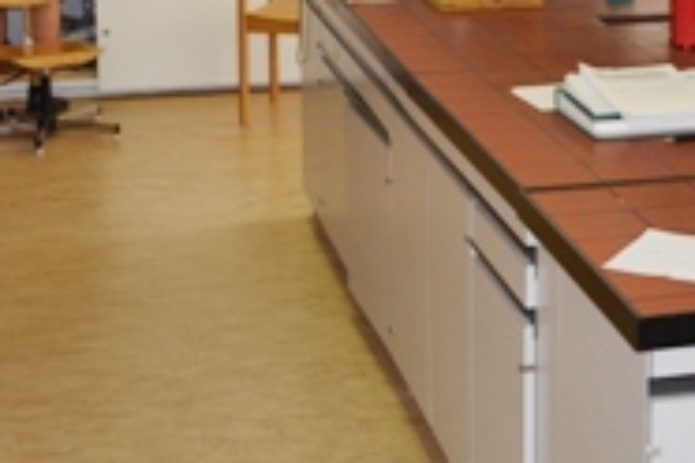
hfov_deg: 21.5
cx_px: 594
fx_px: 1795
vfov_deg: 14.4
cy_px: -17
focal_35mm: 93
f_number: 3.5
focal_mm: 18
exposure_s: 1/60
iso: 100
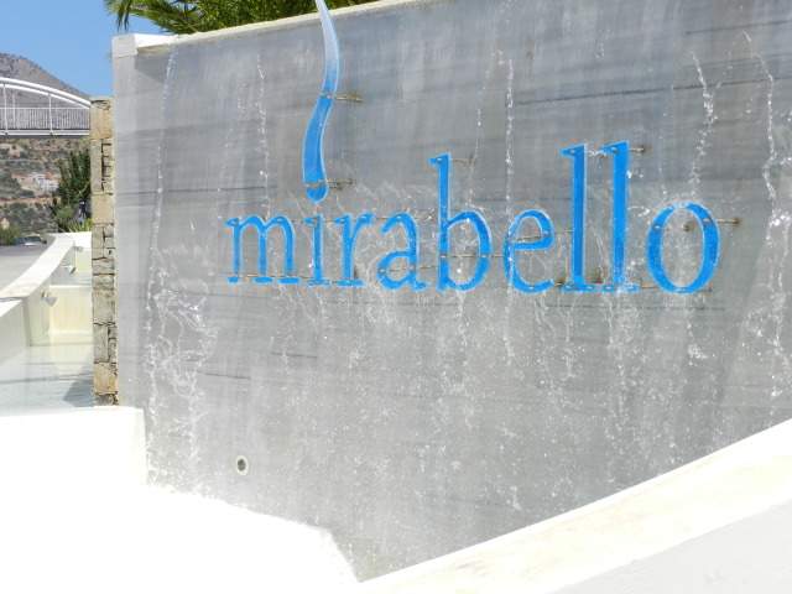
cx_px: 396
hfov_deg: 32.2
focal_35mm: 60
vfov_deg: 24.4
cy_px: 297
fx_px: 1373
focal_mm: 10.7
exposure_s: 1/1000
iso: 160
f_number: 5
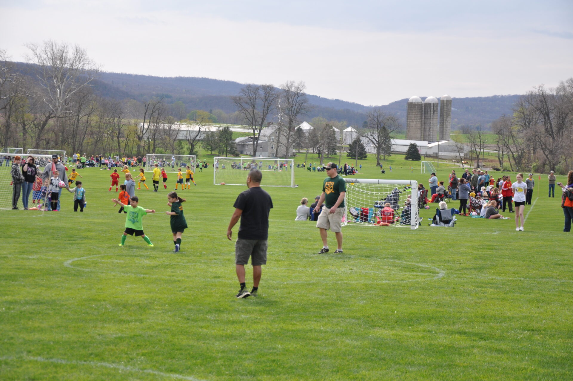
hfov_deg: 23.4
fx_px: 1383
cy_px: 190
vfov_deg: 15.7
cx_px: 286
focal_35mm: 87
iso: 400
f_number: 5.6
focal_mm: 58
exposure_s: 1/1600
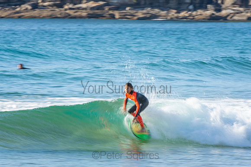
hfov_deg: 3.4
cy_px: 84
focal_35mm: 600
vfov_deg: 2.3
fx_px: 4184
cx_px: 126
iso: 100
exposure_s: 1/30
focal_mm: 400
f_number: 18
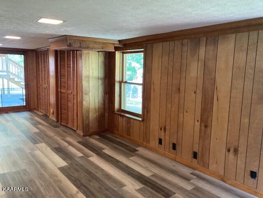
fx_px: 213
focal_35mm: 28
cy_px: 99
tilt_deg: -7.2
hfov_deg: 63.4
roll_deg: -1.0
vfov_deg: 49.7
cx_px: 132
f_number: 1.8
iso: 400
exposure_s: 1/30
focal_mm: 3.99
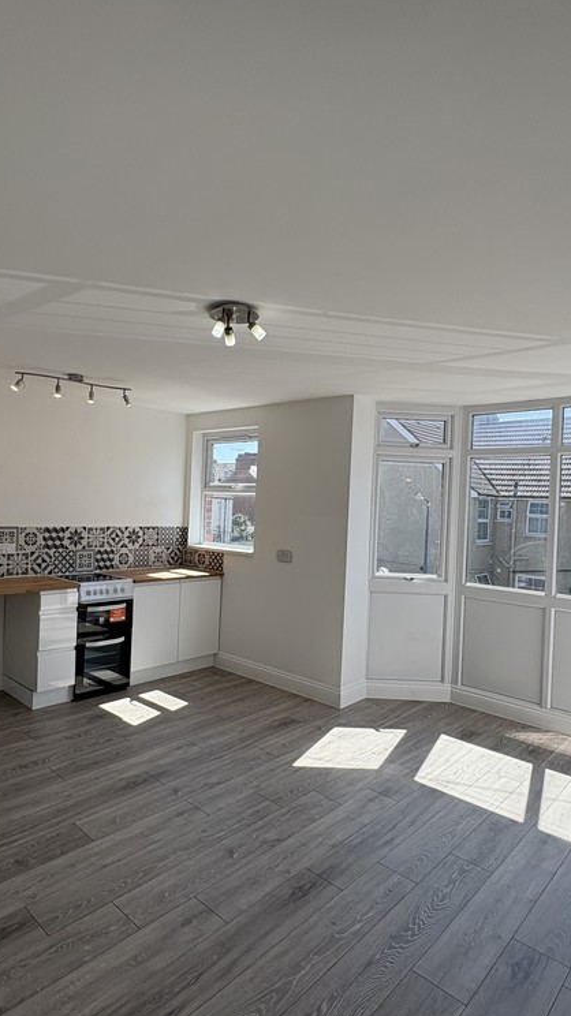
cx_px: 245
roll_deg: -2.1
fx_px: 566
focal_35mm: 21
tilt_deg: +0.1
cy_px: 508
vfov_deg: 83.9
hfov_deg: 53.4
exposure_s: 1/720
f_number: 2.2
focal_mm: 2.22
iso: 50
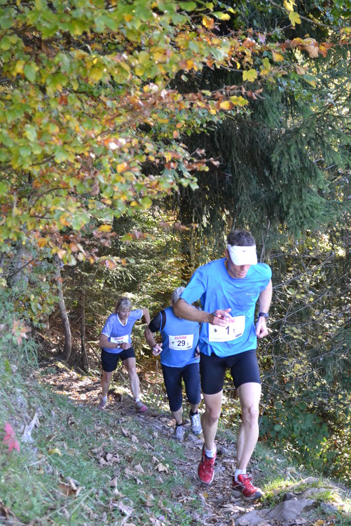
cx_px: 176
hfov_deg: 18.9
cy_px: 263
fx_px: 1052
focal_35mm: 72
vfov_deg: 28.1
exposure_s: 1/200
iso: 3200
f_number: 5.3
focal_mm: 48
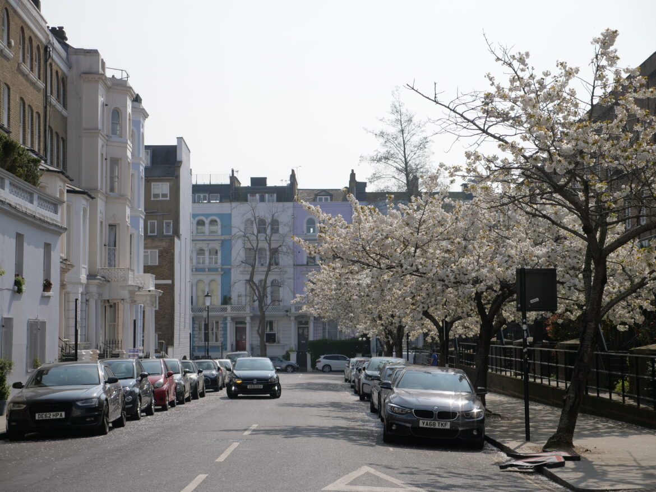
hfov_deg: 29.4
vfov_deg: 22.3
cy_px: 246
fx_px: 1251
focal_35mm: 66
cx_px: 328
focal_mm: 33
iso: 200
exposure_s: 1/5000
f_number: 3.2
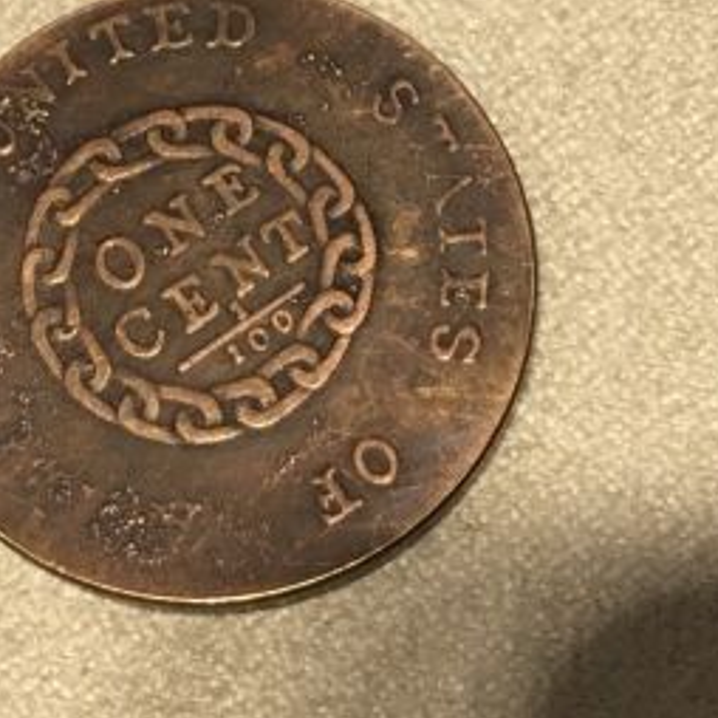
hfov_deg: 31.2
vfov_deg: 31.6
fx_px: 1267
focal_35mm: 54
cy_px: 298
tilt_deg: -76.5
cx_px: 514
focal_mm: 3.3
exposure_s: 1/100
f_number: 2.4
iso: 25
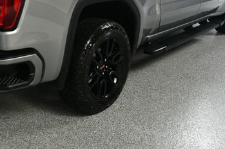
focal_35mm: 55
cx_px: 63
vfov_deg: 23.9
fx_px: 343
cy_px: 13
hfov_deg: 35.6
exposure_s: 1/160
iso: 100
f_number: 10
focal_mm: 20
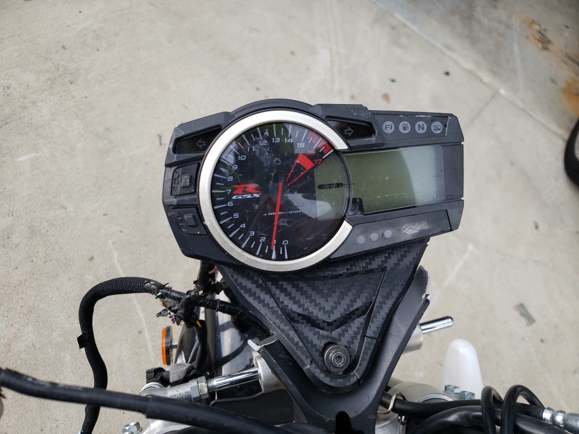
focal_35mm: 26
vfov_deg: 53.1
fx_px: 435
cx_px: 290
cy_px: 217
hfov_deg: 67.3
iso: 50
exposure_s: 1/141
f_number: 1.5
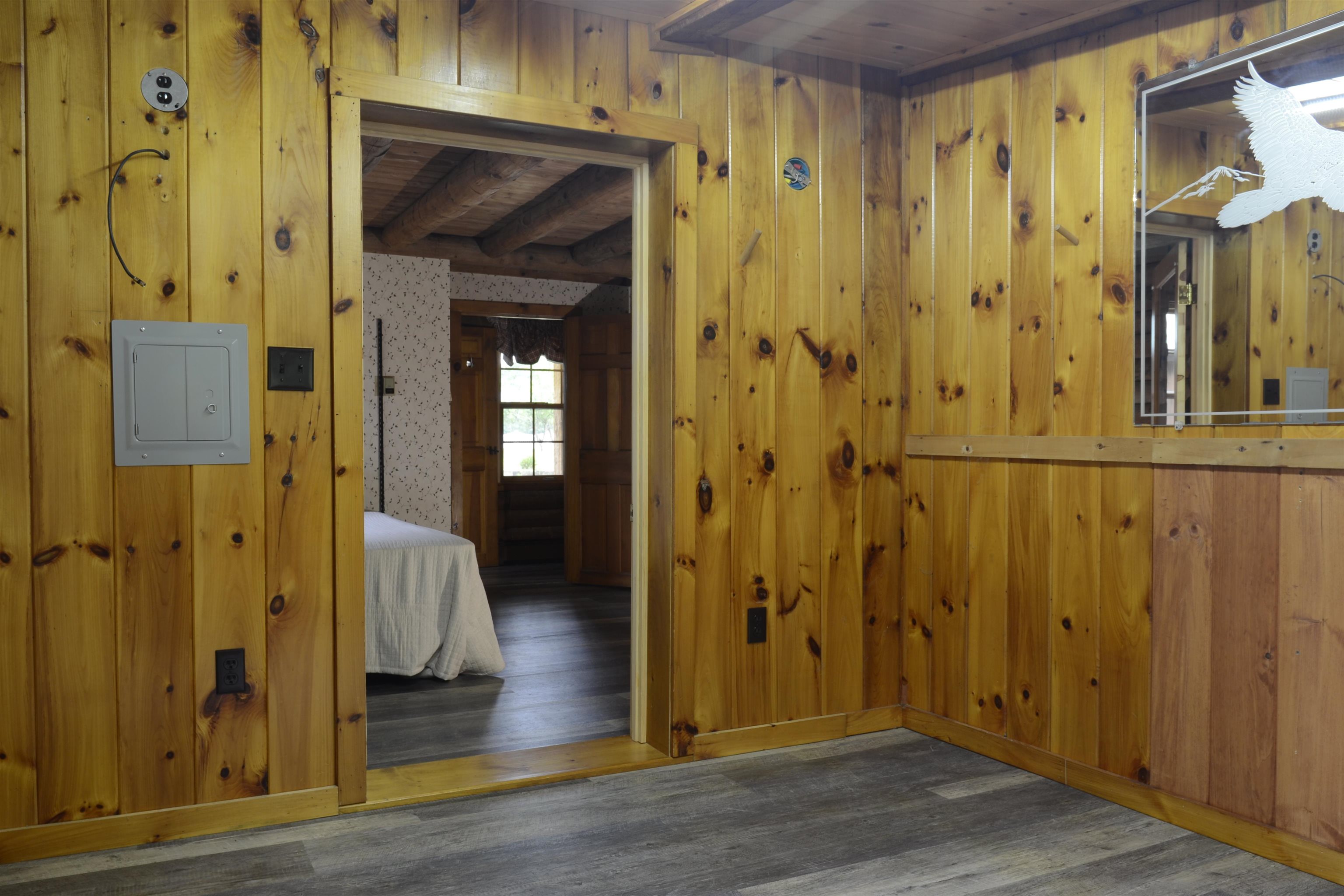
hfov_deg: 67.4
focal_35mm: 27
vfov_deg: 47.9
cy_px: 448
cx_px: 672
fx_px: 1008
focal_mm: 18
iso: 100
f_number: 8
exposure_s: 2
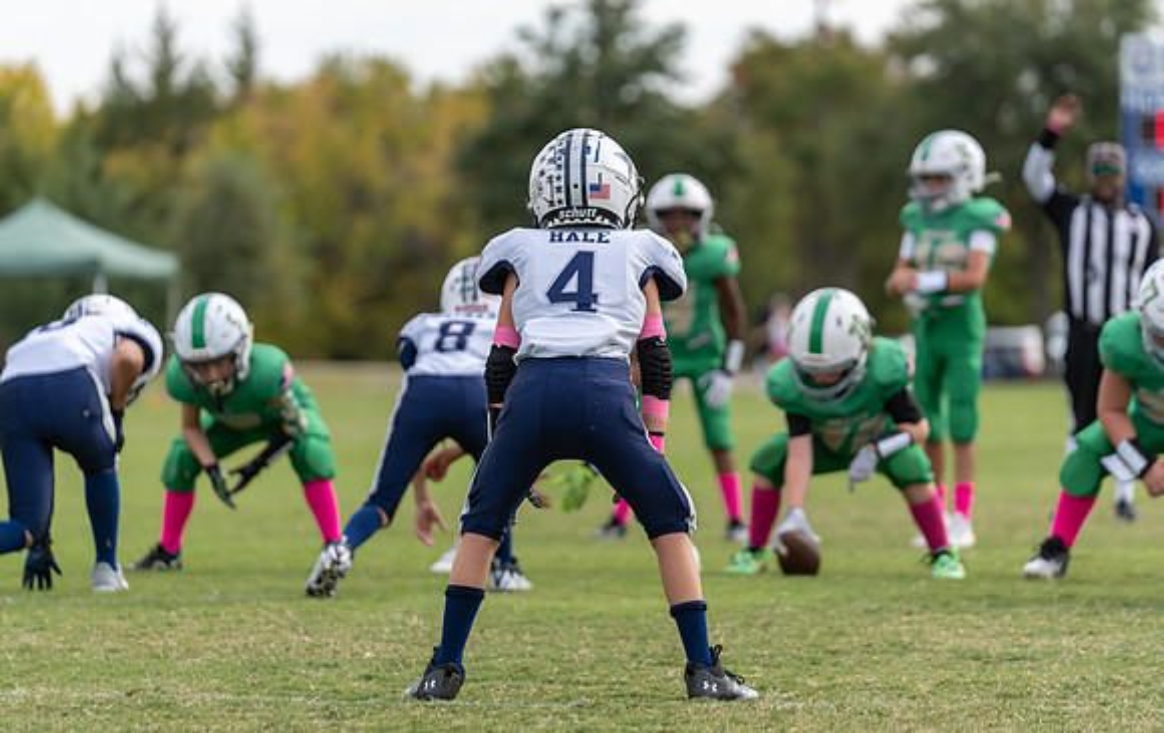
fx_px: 6647
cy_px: 382
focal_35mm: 209
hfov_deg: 10.0
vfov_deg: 6.3
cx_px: 573
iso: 200
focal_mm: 198
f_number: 3.5
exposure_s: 1/1250
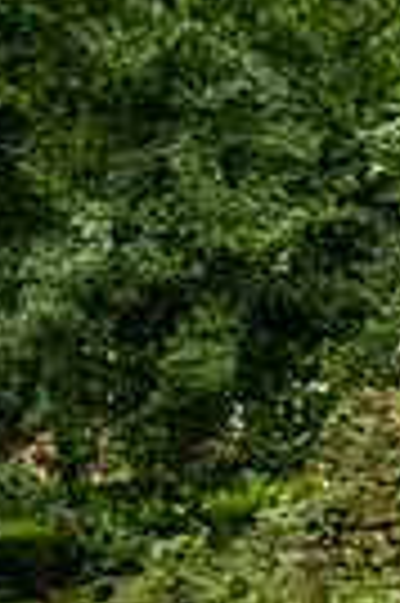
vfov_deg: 13.8
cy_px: 972
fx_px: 2306
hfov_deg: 9.7
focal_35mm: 138
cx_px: 566
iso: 800
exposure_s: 1/500
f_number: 4
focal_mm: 41
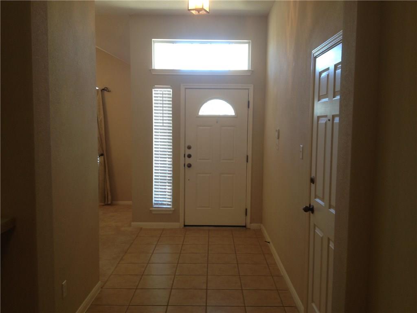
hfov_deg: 52.6
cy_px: 156
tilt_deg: -7.8
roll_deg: +0.4
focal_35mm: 35
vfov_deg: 40.7
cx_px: 208
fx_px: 422
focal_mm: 4.28
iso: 50
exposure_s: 1/30
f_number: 2.4
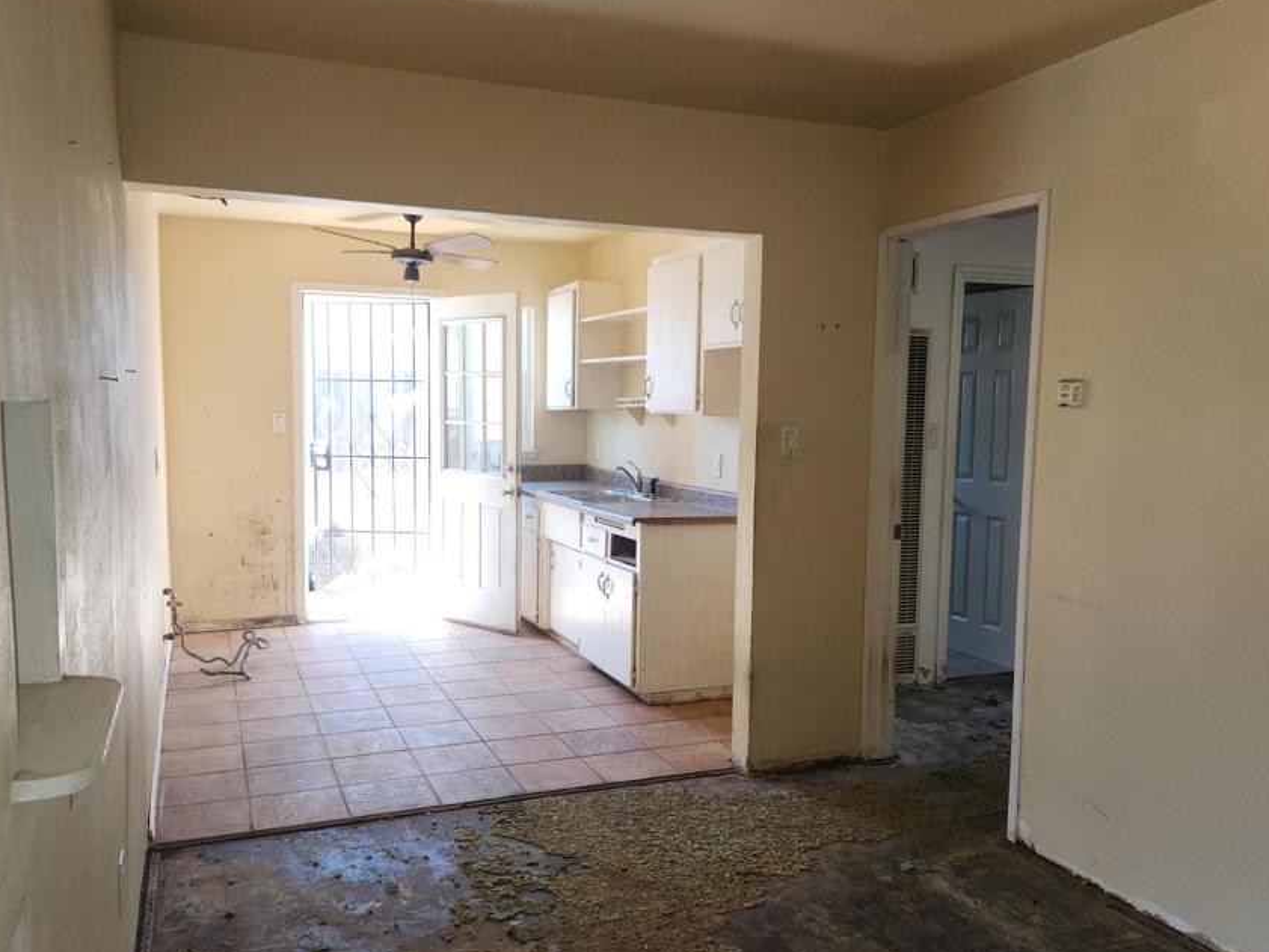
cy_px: 514
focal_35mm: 28
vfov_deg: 49.7
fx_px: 1027
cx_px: 611
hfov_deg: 63.4
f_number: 1.8
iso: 64
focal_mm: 5.4
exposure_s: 1/60
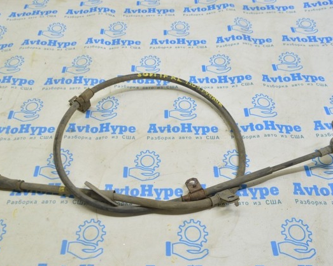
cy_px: 135
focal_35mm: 31
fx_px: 305
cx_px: 147
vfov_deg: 47.1
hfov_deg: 57.0
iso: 400
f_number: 5.6
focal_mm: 18
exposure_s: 1/20
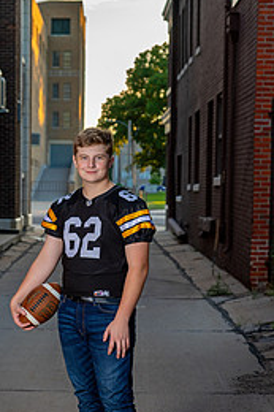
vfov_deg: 25.8
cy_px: 284
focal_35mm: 78
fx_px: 892
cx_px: 86
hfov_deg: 17.4
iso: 250
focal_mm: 45
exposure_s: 1/160
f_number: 3.5
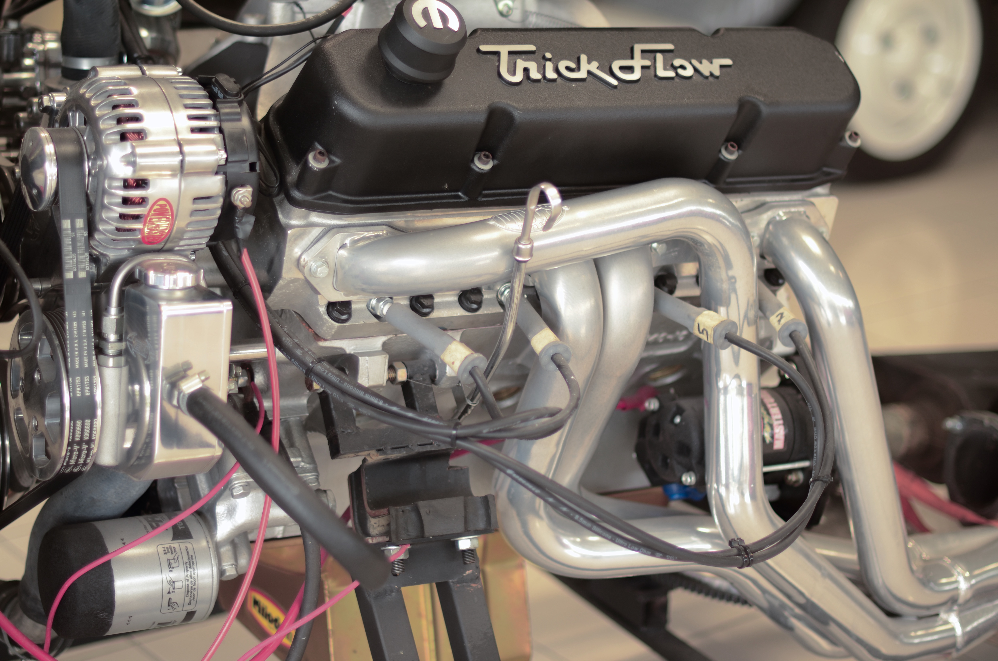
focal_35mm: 75
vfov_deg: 18.1
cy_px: 330
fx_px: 2075
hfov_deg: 27.0
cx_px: 499
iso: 160
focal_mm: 50
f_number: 1.4
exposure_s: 1/80
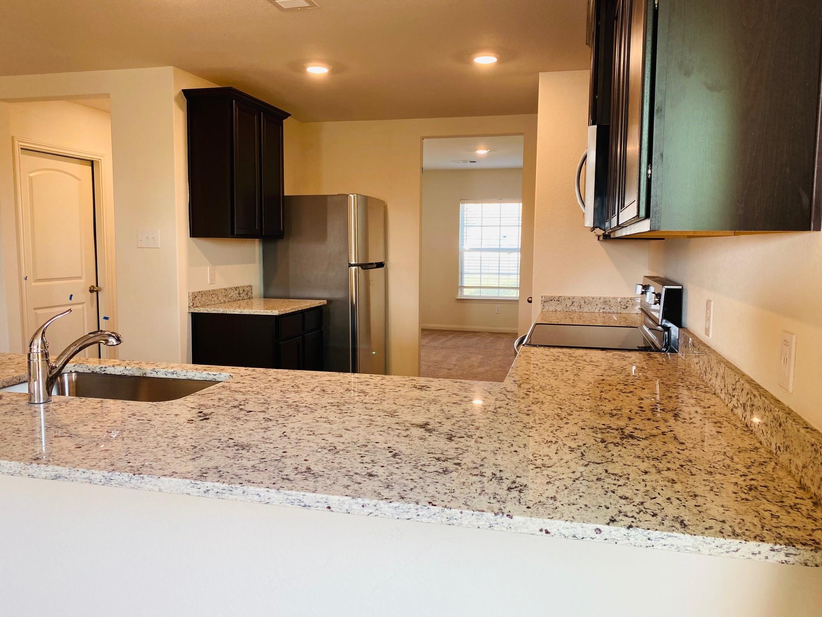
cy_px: 308
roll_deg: -0.5
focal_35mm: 26
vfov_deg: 53.1
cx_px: 411
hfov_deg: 67.3
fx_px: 617
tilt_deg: -5.5
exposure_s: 1/120
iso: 125
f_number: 1.8
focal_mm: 4.25
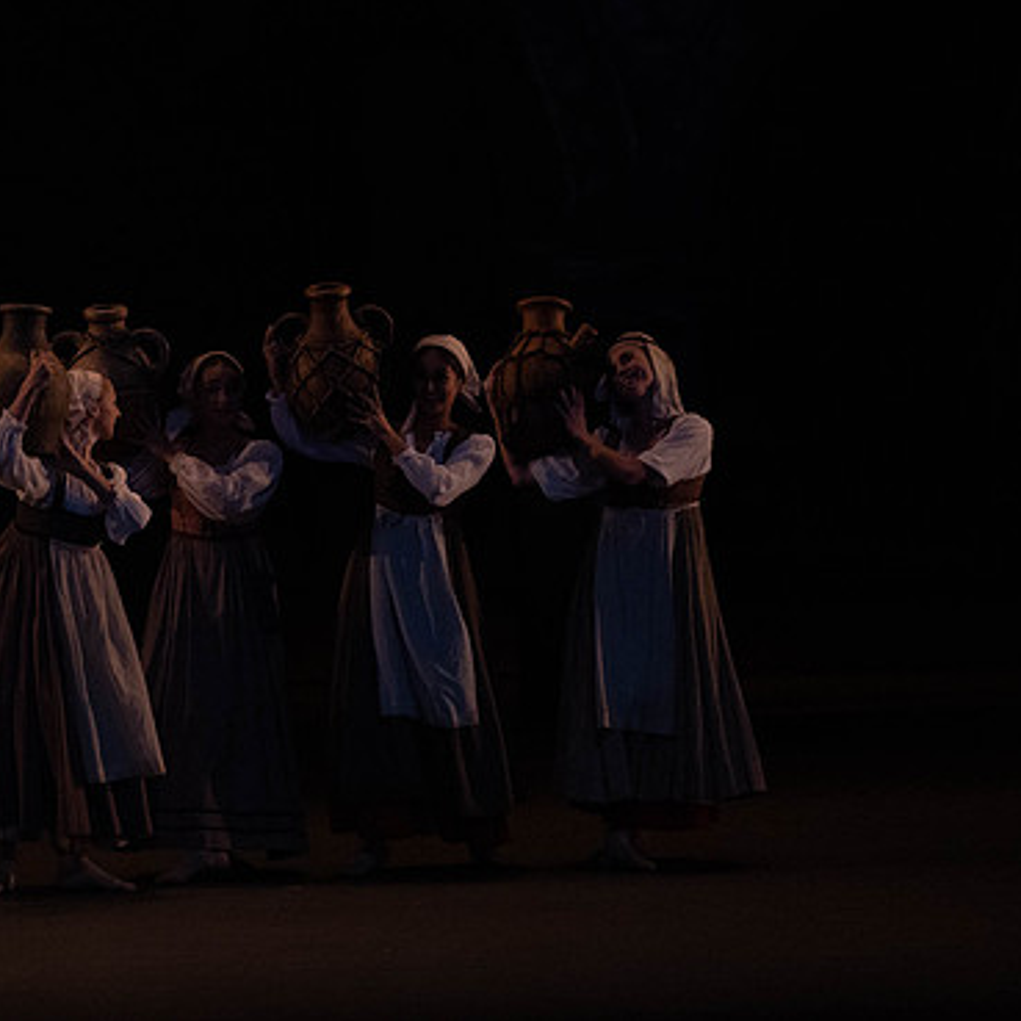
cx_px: 315
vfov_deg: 4.5
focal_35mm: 393
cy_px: 488
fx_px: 13114
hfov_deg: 4.5
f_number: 5.6
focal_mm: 294
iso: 8000
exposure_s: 1/250
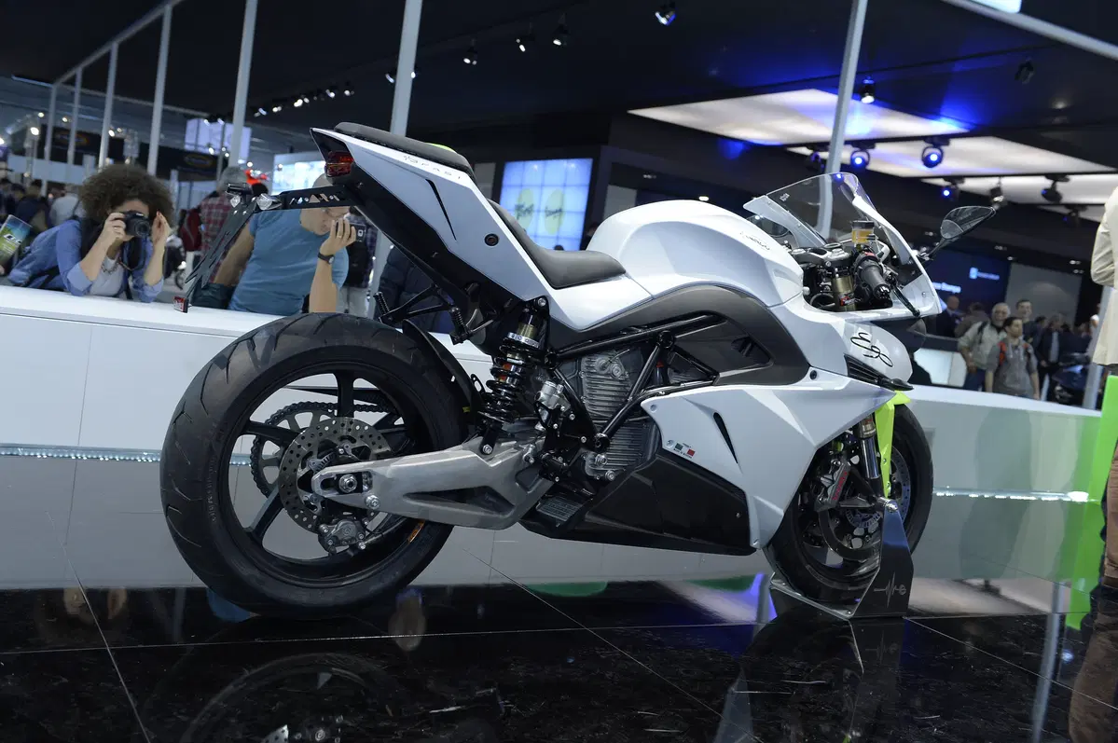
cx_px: 559
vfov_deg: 35.0
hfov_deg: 50.7
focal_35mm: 38
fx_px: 1179
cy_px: 372
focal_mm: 38
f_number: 5
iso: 1000
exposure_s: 1/100
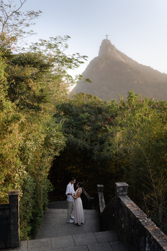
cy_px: 126
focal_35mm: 35
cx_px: 84
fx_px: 244
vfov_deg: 54.4
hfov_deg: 37.9
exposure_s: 1/2500
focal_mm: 35
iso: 100
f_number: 1.4
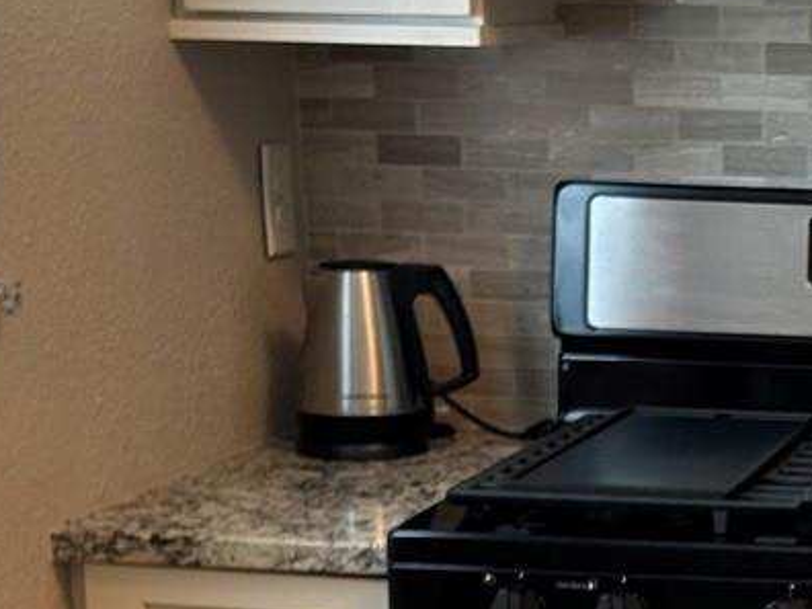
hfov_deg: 17.6
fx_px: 2463
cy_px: 613
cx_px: 1054
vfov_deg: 13.9
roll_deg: -1.2
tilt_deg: -12.7
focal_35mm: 105
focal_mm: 5.7
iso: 100
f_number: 1.5
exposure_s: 1/60
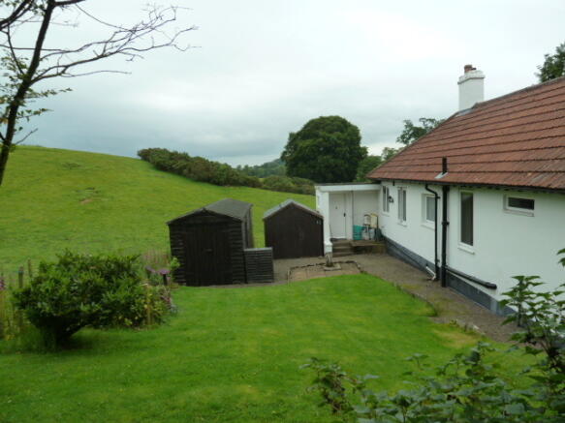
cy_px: 212
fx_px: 408
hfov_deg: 69.4
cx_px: 282
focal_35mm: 25
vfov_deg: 54.9
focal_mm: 4.1
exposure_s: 1/100
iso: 125
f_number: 3.5
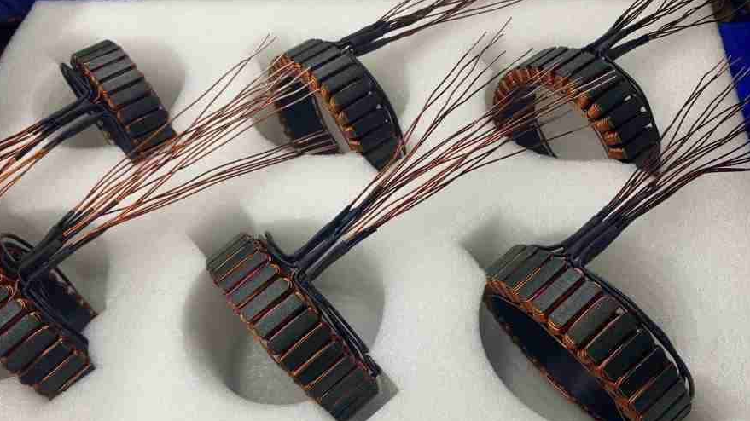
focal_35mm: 29
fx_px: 577
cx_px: 378
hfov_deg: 66.1
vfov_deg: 40.0
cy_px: 255
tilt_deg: -56.9
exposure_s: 1/121
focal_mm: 4.25
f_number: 1.8
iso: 80
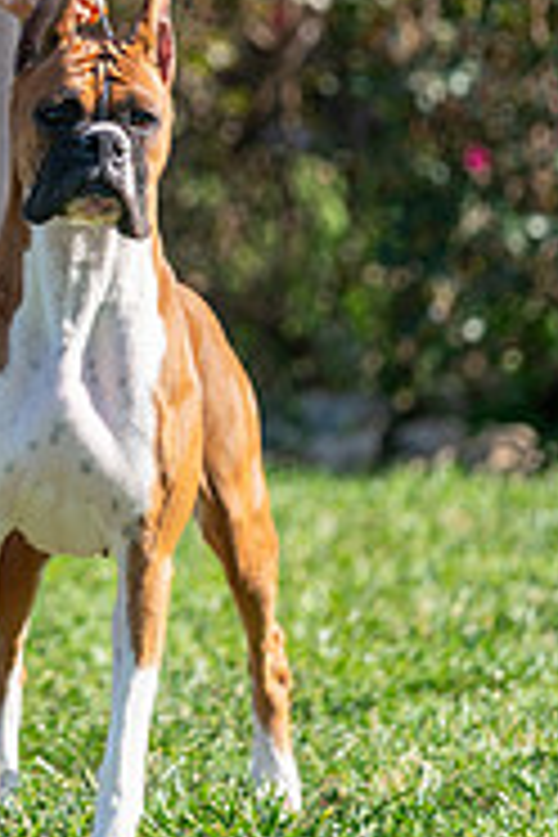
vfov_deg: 5.1
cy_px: 45
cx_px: -32
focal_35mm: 400
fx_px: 9299
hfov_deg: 3.4
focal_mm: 165
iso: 100
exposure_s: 1/800
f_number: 3.2
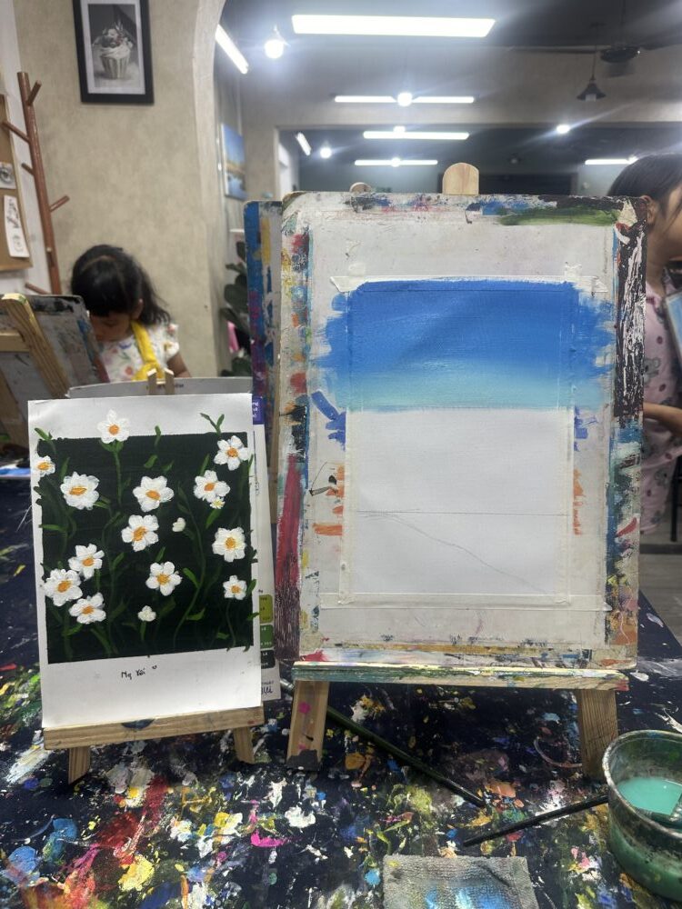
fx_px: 630
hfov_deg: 56.8
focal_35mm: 24
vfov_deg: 71.6
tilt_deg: -17.4
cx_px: 341
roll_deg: -0.6
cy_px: 454
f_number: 1.78
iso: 80
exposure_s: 1/100
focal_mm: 6.86
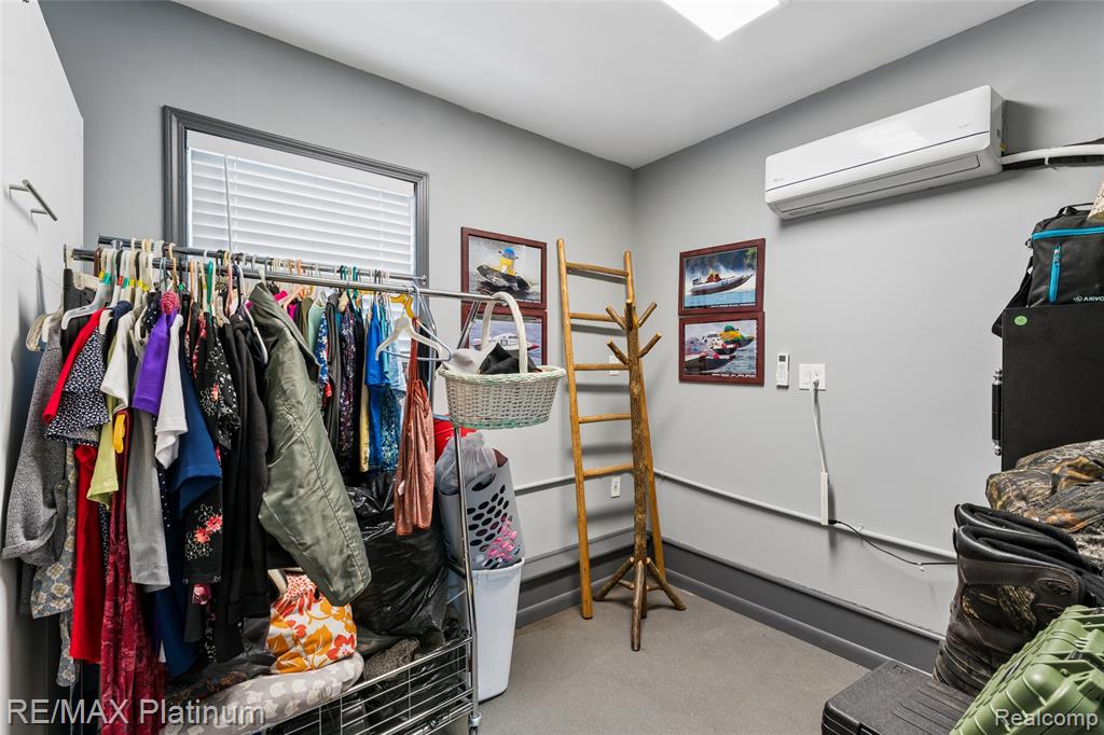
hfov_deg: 97.5
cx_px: 552
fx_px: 484
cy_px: 368
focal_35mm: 16
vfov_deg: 74.4
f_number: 13
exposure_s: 1/2.5
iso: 400
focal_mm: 15.8
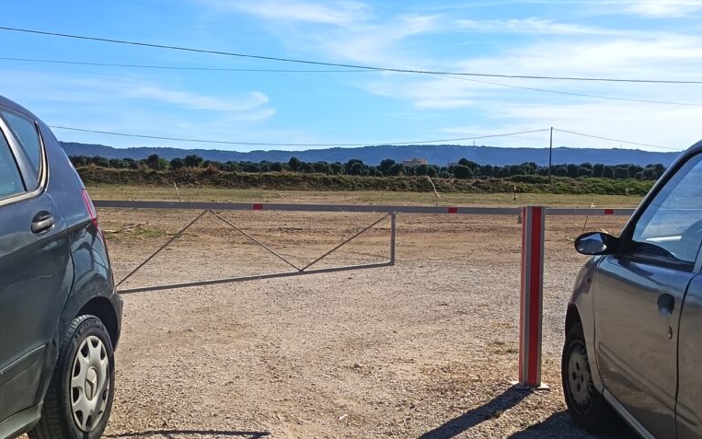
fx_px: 918
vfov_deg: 26.9
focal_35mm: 48
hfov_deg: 41.8
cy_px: 244
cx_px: 351
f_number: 1.75
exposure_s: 1/838
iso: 100
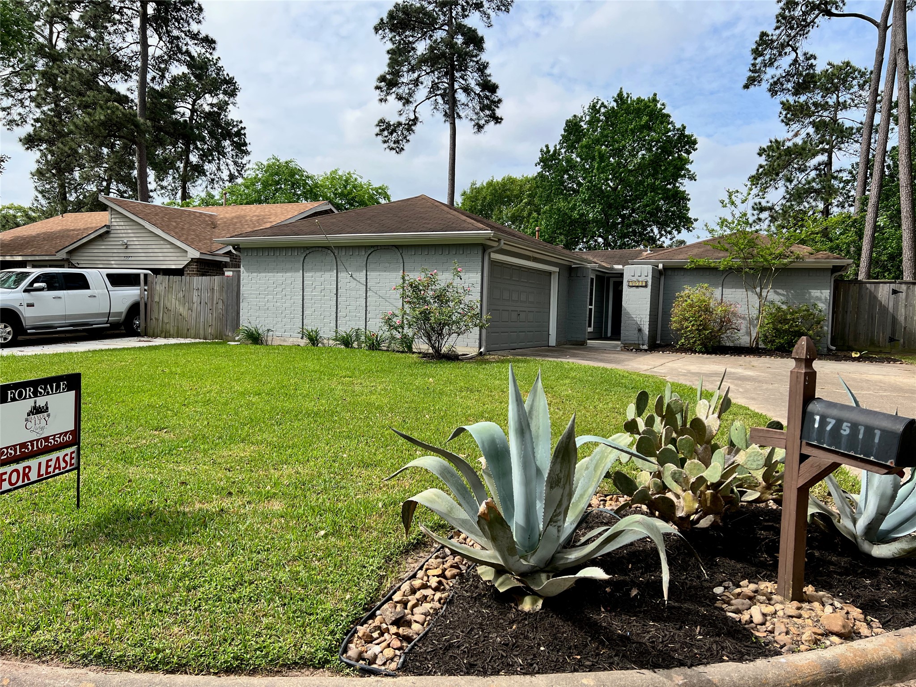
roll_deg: -0.6
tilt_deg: -3.1
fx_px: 688
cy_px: 344
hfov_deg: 67.3
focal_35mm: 26
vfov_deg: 53.1
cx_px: 458
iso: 50
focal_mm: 5.7
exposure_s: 1/3077
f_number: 1.5
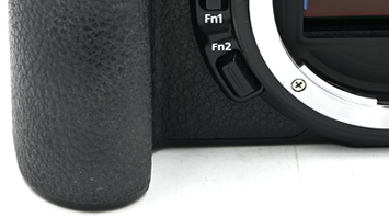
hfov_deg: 10.0
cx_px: 278
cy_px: -37
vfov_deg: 5.6
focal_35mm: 215
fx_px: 2216
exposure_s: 1/13
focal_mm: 75
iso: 100
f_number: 14
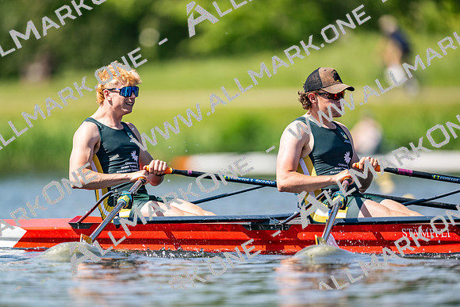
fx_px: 7668
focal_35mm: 600
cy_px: 154
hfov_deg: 3.4
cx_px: 230
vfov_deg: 2.3
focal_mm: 600
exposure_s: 1/2500
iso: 320
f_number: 4
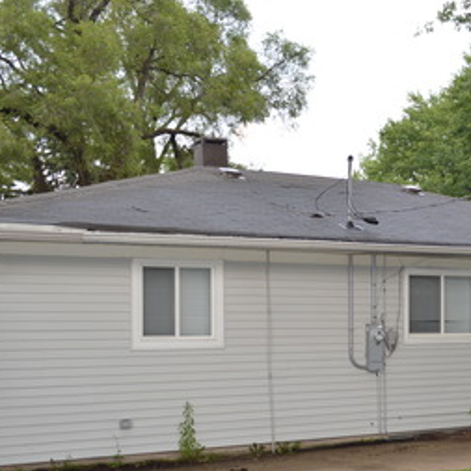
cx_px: 451
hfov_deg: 28.1
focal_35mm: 58
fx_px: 893
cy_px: 343
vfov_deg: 29.2
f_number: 4
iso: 250
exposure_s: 1/125
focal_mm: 18
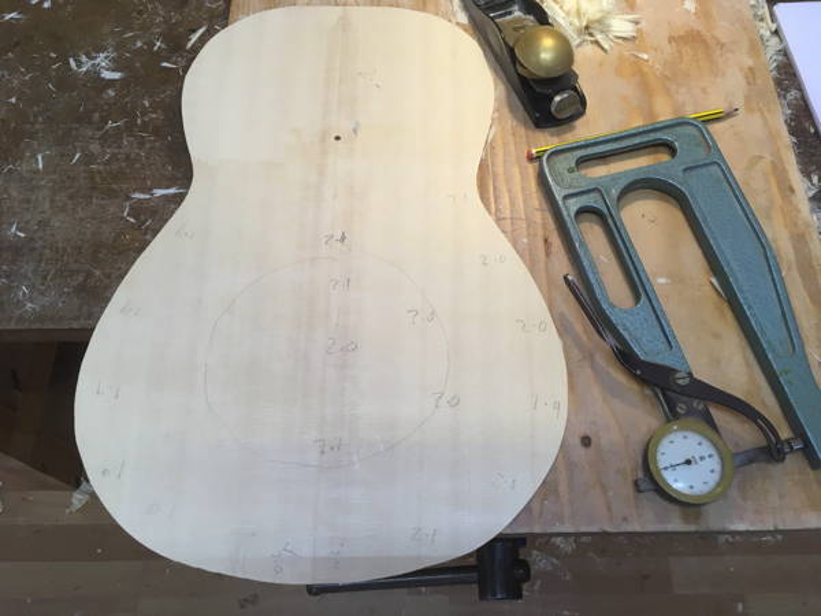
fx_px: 688
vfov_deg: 48.2
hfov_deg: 61.7
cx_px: 410
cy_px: 308
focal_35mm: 29
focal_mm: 4.15
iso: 32
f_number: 2.2
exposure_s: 1/33
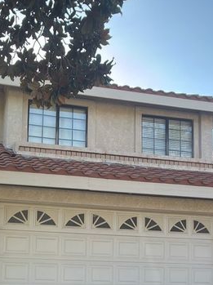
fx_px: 362
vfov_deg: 41.2
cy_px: 228
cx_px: 43
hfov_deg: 32.0
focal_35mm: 44
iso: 20
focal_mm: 2.22
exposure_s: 1/193
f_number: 2.2
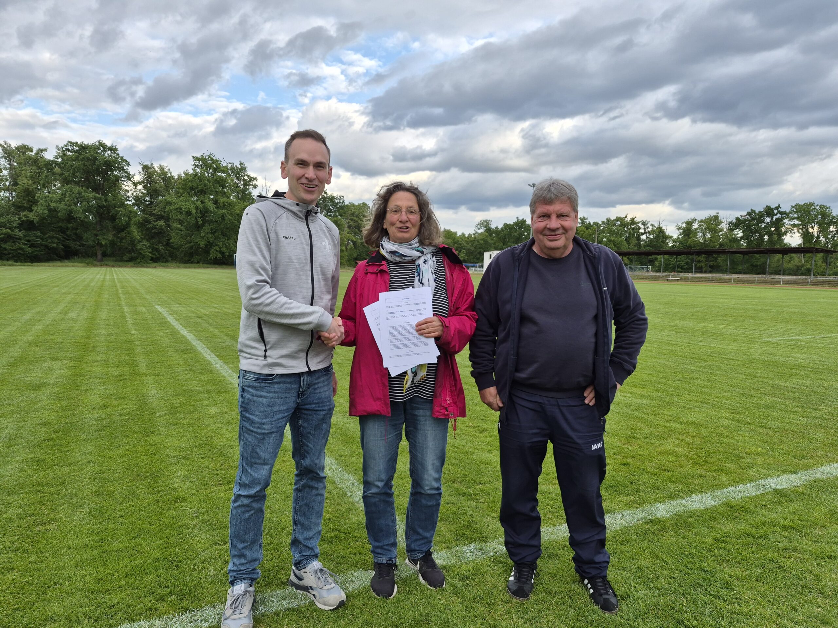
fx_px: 557
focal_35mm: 23
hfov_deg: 73.9
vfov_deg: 58.9
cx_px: 419
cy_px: 314
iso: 80
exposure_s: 1/1324
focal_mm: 5.4
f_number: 1.8
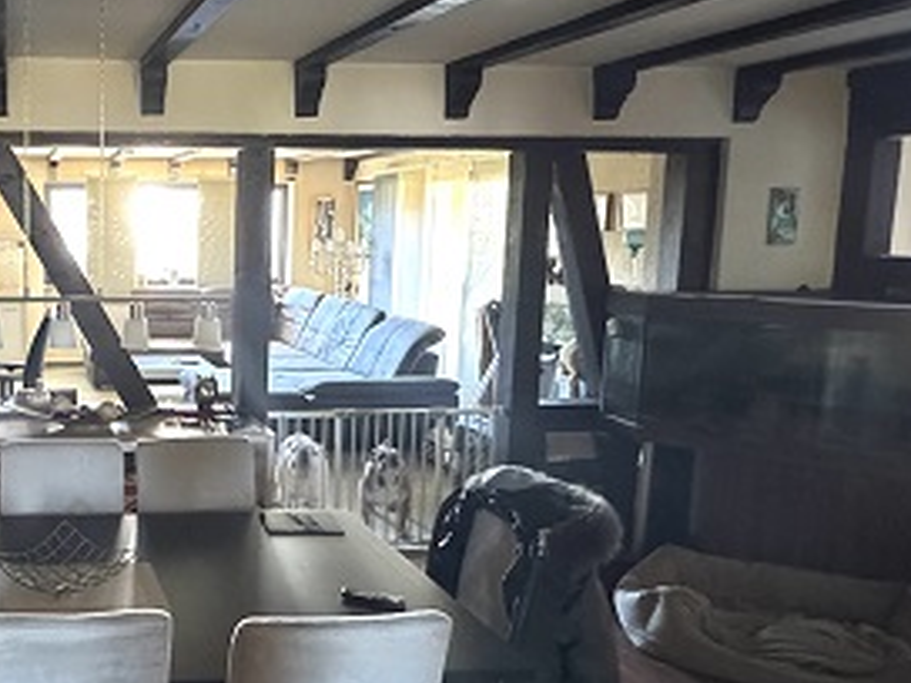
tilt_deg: -5.9
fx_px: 868
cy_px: 321
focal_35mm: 33
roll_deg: -0.1
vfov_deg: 42.9
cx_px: 70
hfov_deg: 48.7
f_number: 2.2
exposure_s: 1/60
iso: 1250
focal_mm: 2.22
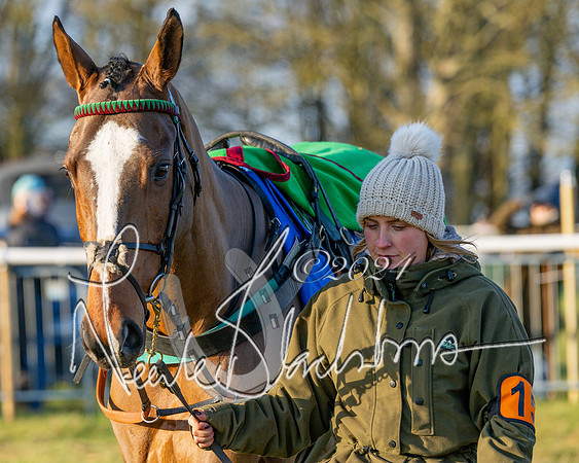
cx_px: 211
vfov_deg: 5.6
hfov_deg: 7.1
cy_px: 227
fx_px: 4697
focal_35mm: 274
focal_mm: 150
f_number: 4
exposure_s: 1/1000
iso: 400
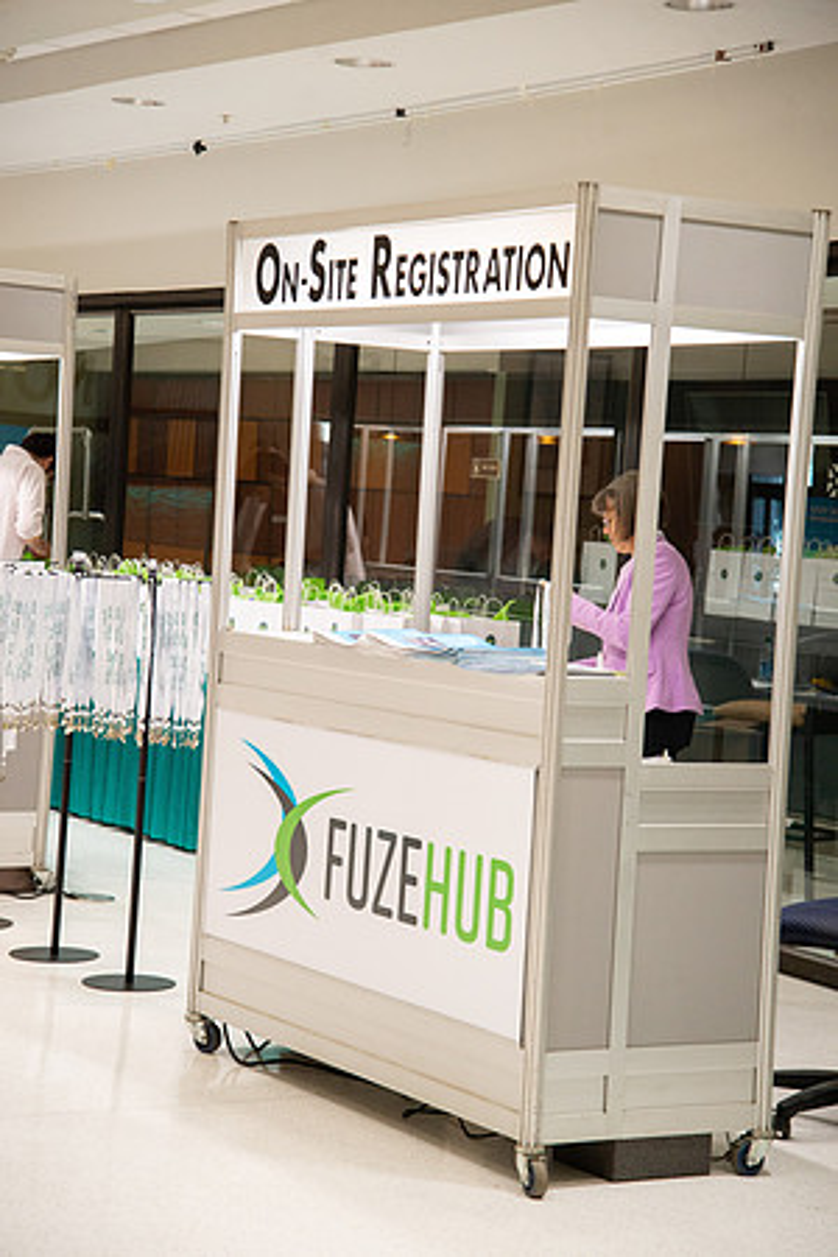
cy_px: 628
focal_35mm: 80
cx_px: 419
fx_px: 2793
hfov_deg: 17.1
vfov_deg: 25.4
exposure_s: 1/200
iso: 2000
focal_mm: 80
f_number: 4.5
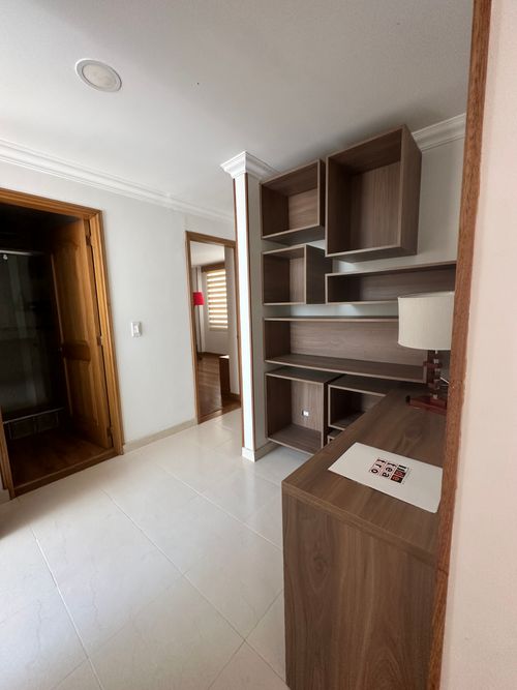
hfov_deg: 85.7
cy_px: 345
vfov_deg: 102.1
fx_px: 279
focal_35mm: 14
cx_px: 258
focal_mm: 2.22
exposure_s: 1/99
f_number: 2.2
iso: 200
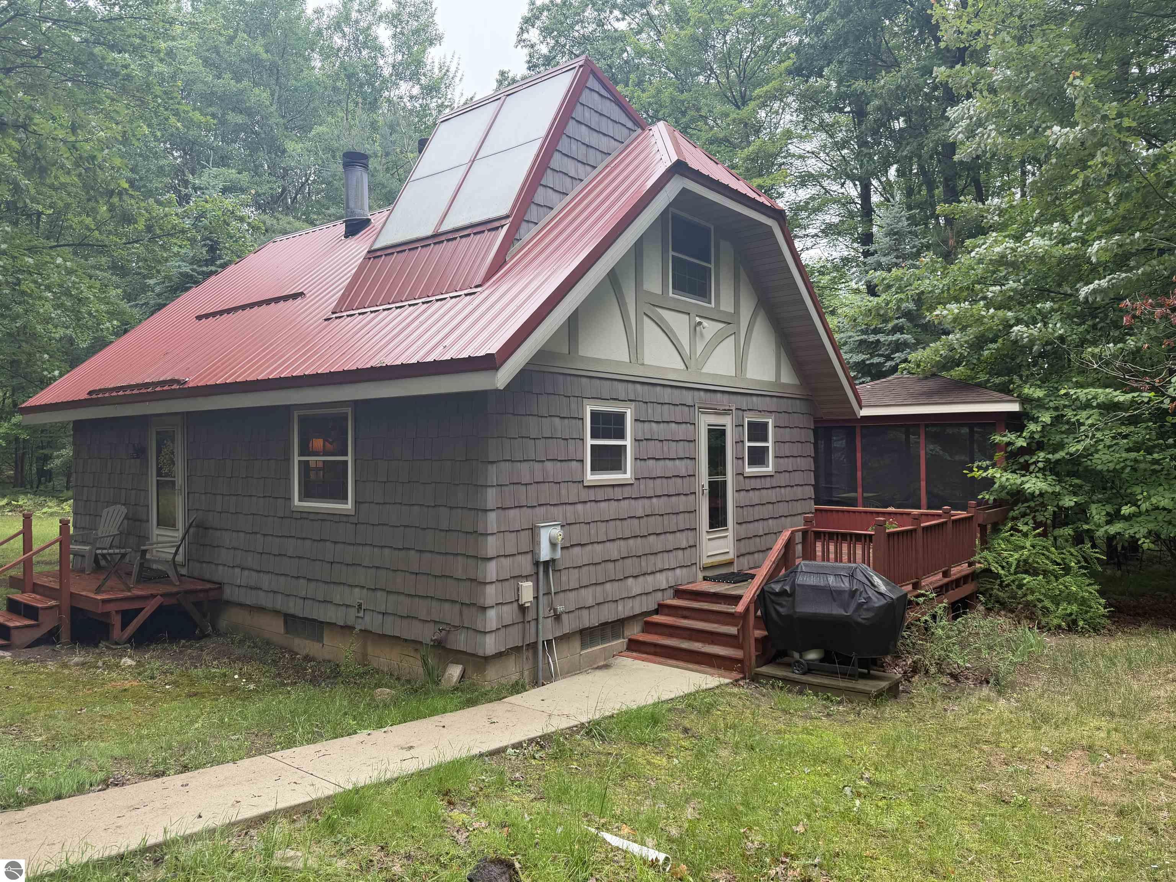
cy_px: 441
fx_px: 815
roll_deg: -0.6
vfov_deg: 56.8
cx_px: 588
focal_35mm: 24
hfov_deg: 71.6
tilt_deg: -0.2
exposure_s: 1/170
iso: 80
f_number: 1.78
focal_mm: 6.76
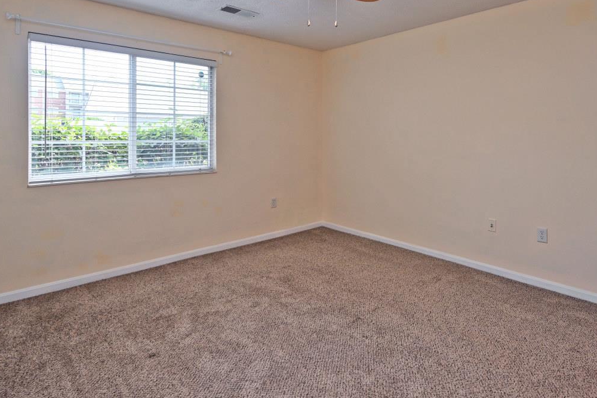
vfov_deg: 58.2
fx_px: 348
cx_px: 345
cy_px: 133
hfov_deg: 80.6
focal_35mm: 21
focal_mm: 14
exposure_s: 1/80
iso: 200
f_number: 4.5
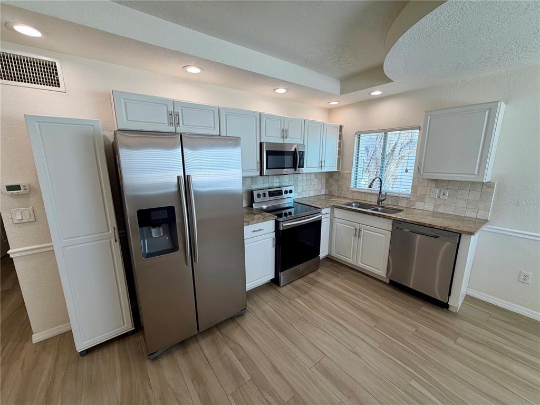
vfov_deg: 85.7
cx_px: 270
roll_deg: -0.1
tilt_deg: -12.3
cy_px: 202
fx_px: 218
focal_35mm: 14
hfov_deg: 102.1
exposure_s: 1/120
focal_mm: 2.22
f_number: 2.2
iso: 100
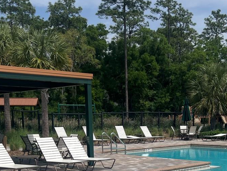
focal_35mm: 62
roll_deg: +1.3
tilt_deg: -9.1
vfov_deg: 22.4
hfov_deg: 30.9
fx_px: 407
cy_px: 183
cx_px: 159
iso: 50
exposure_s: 1/11364
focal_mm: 5.7
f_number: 1.5
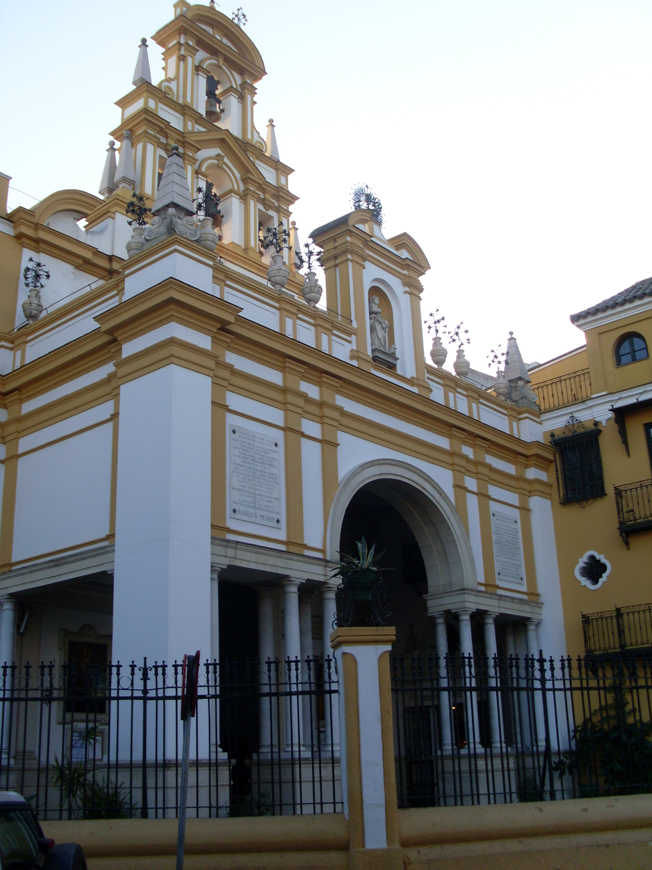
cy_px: 435
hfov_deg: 37.7
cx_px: 326
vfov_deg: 49.0
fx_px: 954
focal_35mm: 38
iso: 80
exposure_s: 1/90
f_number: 7.7
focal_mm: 6.3
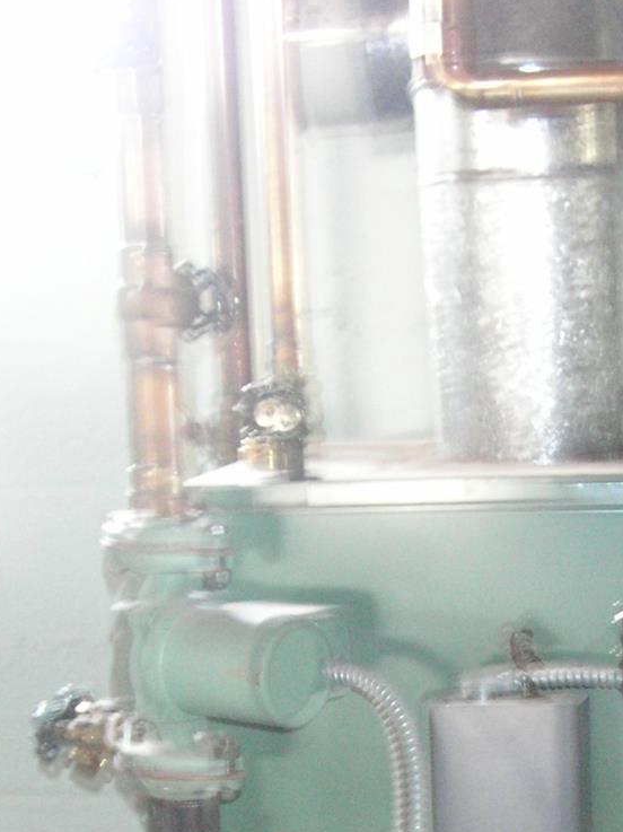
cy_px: 825
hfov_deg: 19.4
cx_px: 496
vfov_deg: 24.8
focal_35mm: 75
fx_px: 1801
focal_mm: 6
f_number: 2.7
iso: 300
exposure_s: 1
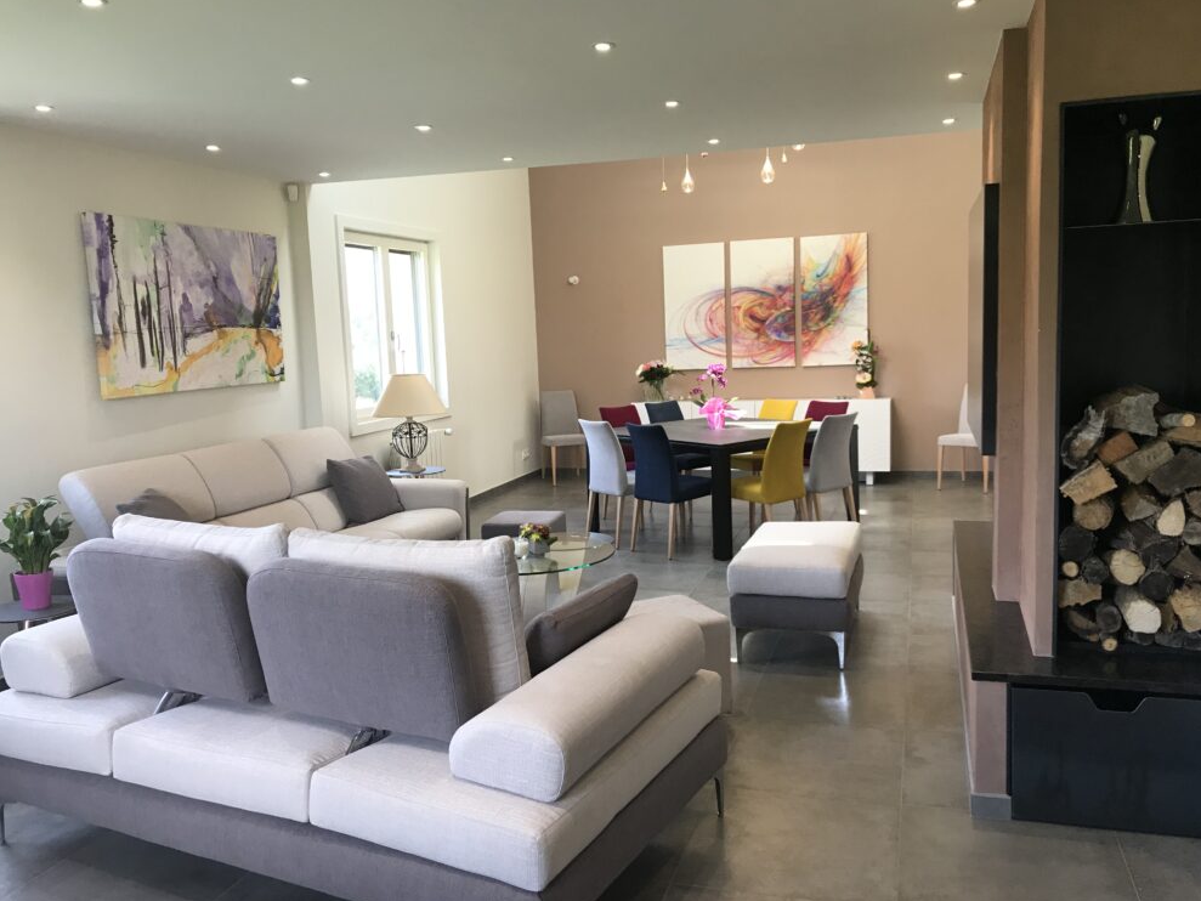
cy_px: 459
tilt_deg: -6.2
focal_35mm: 29
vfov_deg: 48.2
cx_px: 621
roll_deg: +1.6
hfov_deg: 61.6
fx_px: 1006
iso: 25
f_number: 1.8
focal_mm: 3.99
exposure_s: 1/33
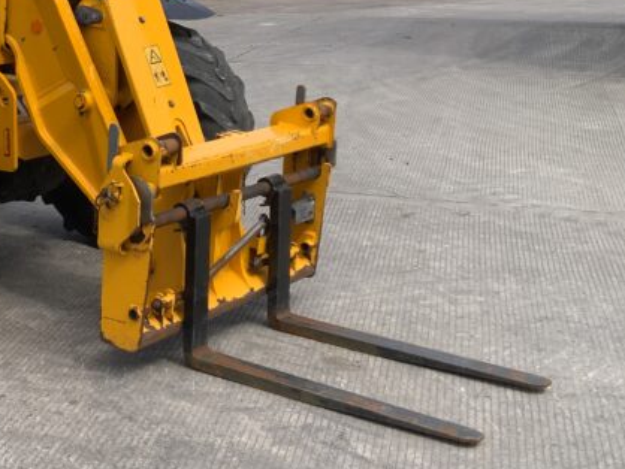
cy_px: 55
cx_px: 49
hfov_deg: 26.4
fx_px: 1283
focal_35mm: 71
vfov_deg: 20.4
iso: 16
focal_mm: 3
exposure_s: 1/1490
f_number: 1.8
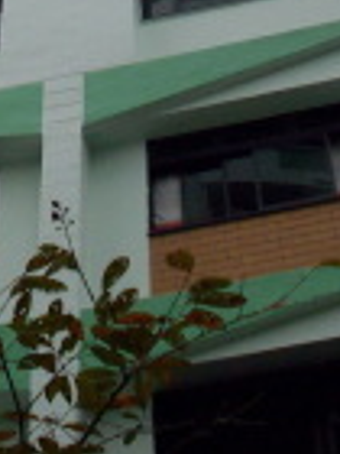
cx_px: -6
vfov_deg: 12.9
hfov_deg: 10.1
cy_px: -211
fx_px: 1899
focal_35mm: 145
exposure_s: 1/500
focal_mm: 6.2
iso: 80
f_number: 5.6
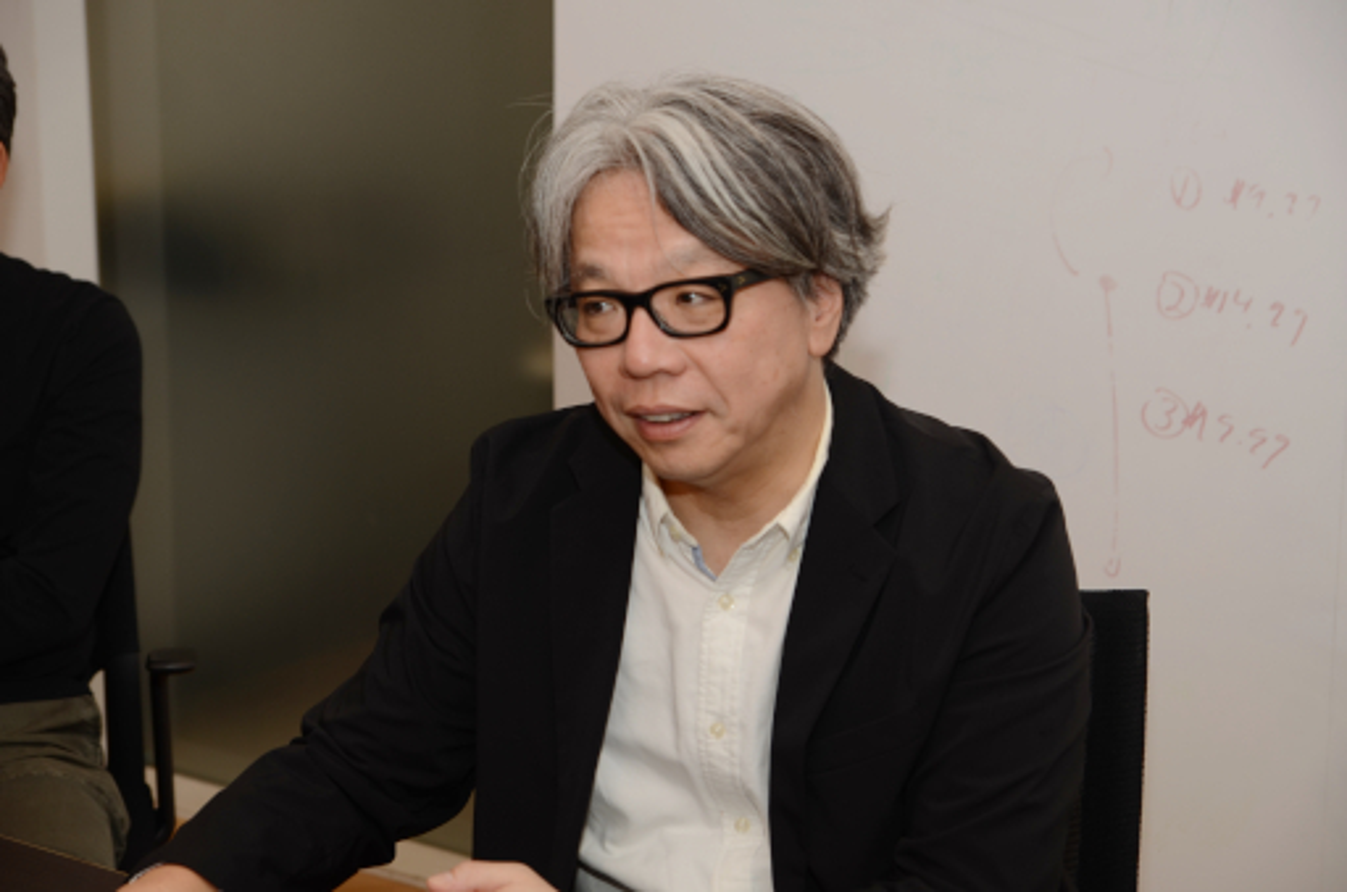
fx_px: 2800
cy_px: 446
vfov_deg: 18.1
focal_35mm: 75
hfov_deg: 27.0
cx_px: 674
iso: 100
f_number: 4
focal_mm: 50
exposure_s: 1/60
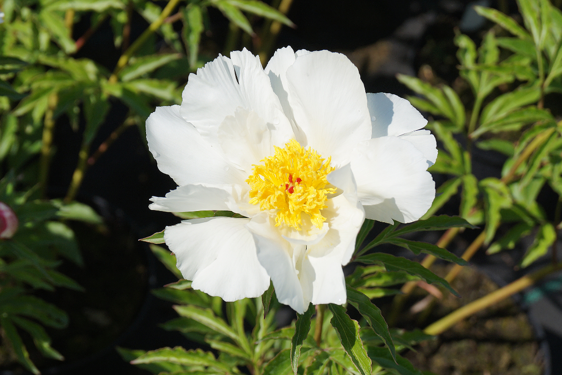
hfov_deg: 24.6
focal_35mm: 82
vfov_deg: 16.6
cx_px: 281
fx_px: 1288
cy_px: 188
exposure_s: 1/400
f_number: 9
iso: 100
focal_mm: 55
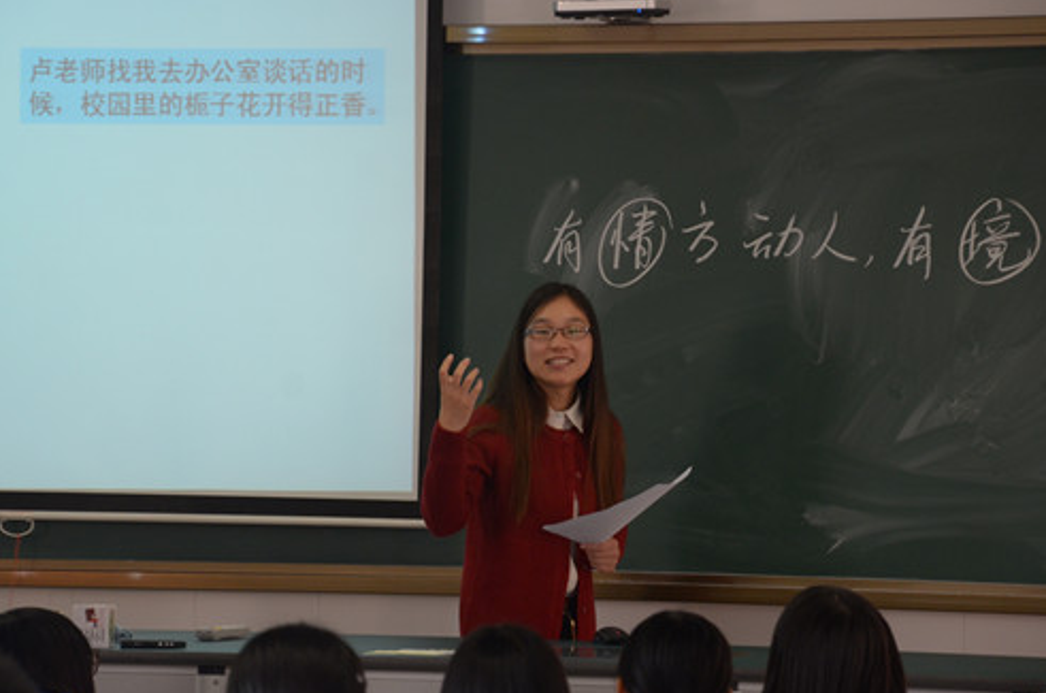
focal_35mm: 193
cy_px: 338
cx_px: 469
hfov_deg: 10.7
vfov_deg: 7.1
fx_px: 5584
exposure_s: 1/80
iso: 800
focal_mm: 105
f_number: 5.6
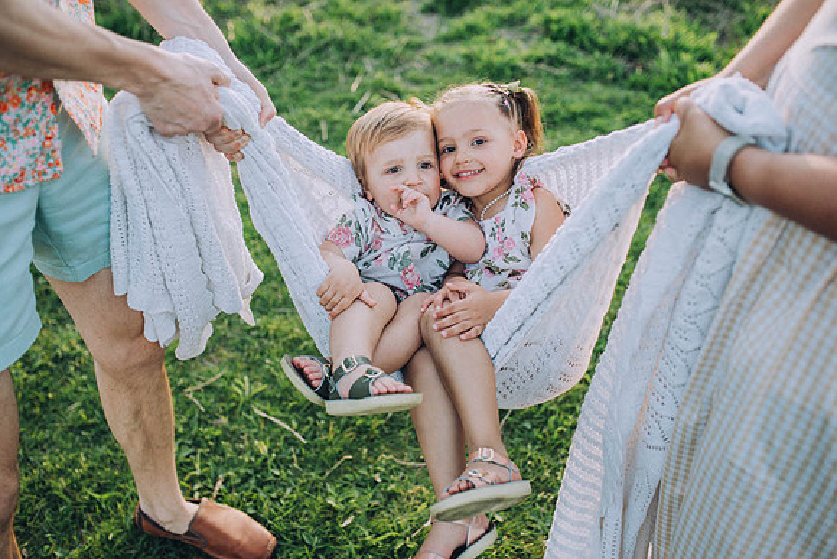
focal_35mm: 35
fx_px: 814
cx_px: 418
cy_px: 280
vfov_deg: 37.9
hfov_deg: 54.4
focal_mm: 35
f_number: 2.2
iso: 160
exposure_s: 1/800
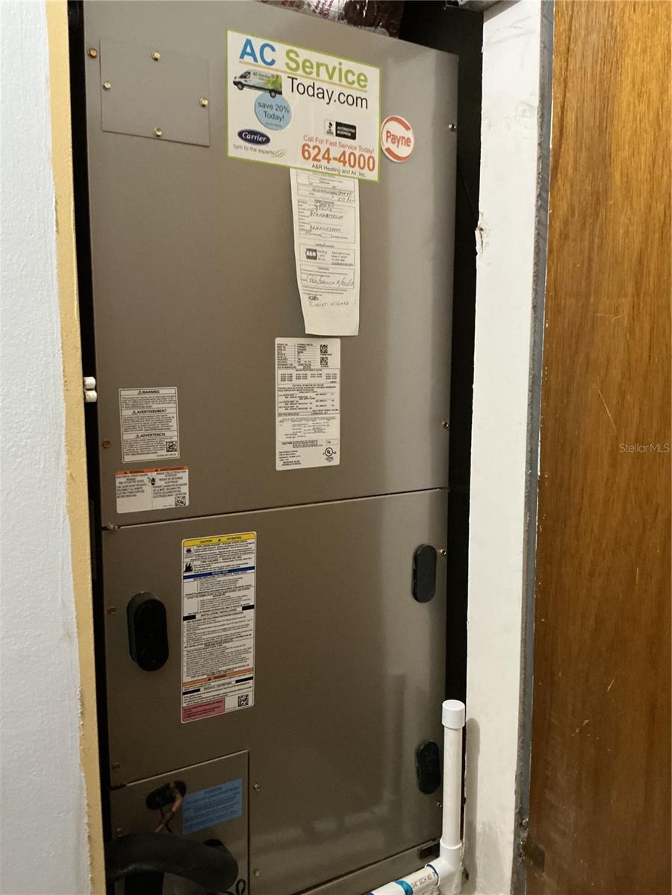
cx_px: 336
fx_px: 751
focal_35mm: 29
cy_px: 448
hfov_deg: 48.2
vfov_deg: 61.7
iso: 320
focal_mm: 3
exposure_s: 1/30
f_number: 1.8
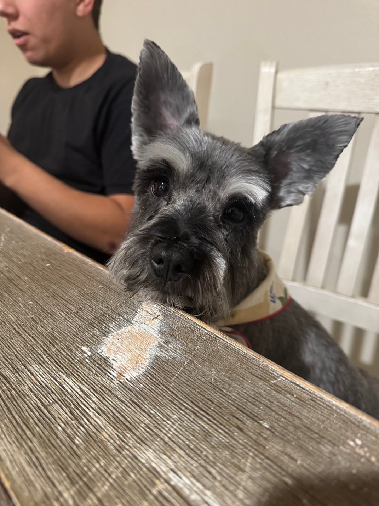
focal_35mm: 24
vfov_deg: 71.6
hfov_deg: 56.8
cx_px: 190
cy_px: 253
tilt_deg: -25.1
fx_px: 350
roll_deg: +2.5
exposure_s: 1/60
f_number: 1.78
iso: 500
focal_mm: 6.76
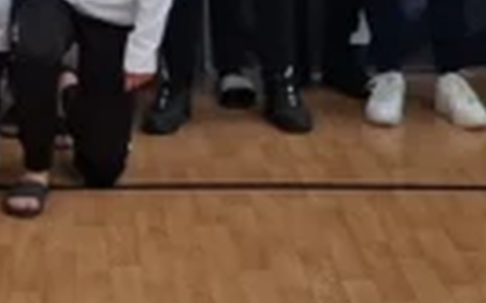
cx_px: 69
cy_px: -329
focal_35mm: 88
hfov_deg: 23.1
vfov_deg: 12.7
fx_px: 1165
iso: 50
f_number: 1.8
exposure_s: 1/169
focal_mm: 5.54
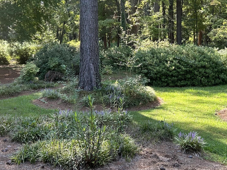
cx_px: 116
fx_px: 361
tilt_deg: +0.2
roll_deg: +0.9
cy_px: 38
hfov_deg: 34.9
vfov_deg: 26.2
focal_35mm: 55
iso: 40
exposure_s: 1/181
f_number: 1.5
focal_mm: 5.7
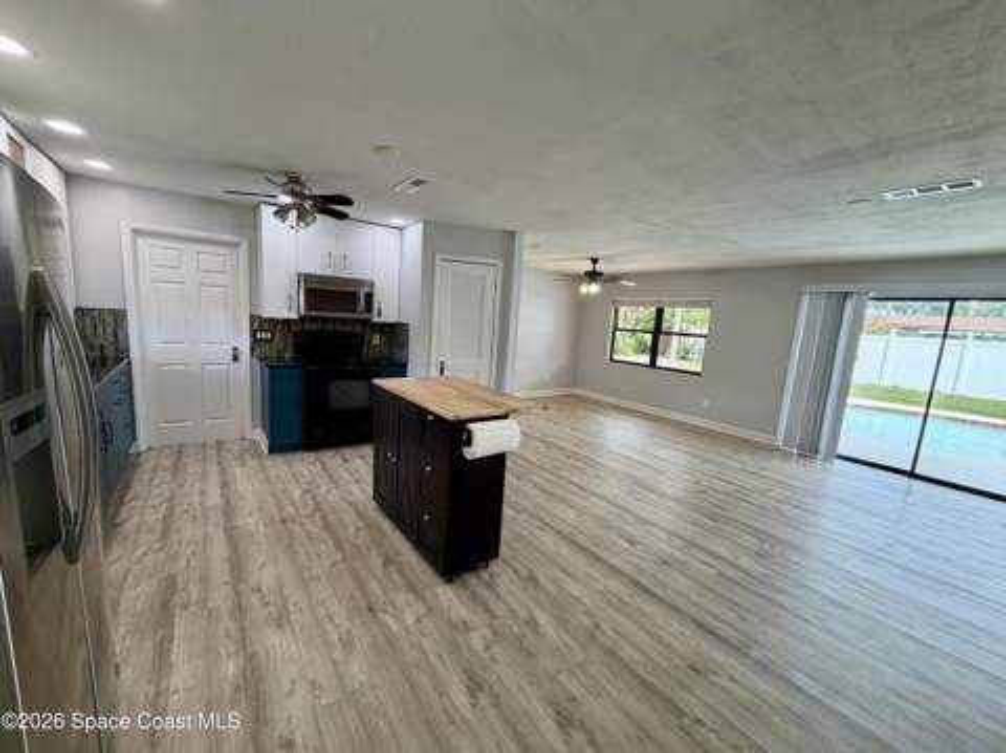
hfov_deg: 102.1
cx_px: 503
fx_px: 406
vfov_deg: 85.6
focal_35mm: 14
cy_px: 376
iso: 100
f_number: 2.2
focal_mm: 2.22
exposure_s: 1/120
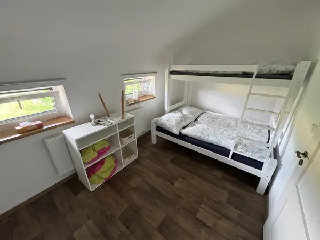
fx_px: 129
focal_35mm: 14
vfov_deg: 85.7
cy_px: 120
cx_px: 160
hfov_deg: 102.1
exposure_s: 1/60
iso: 400
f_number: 2.2
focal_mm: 2.22
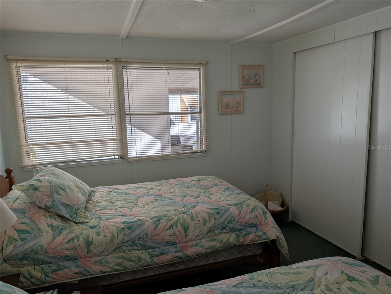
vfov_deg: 56.9
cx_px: 196
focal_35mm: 24
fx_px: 271
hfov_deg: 71.5
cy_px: 147
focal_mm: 6.9
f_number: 1.68
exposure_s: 1/486
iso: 20
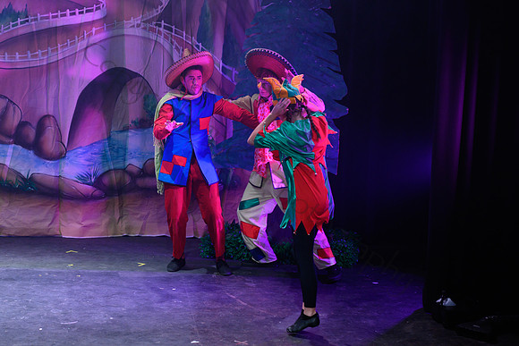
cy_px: 152
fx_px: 1169
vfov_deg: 16.8
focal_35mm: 81
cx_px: 218
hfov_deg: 25.0
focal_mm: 70
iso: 1000
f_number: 2.8
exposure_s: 1/200
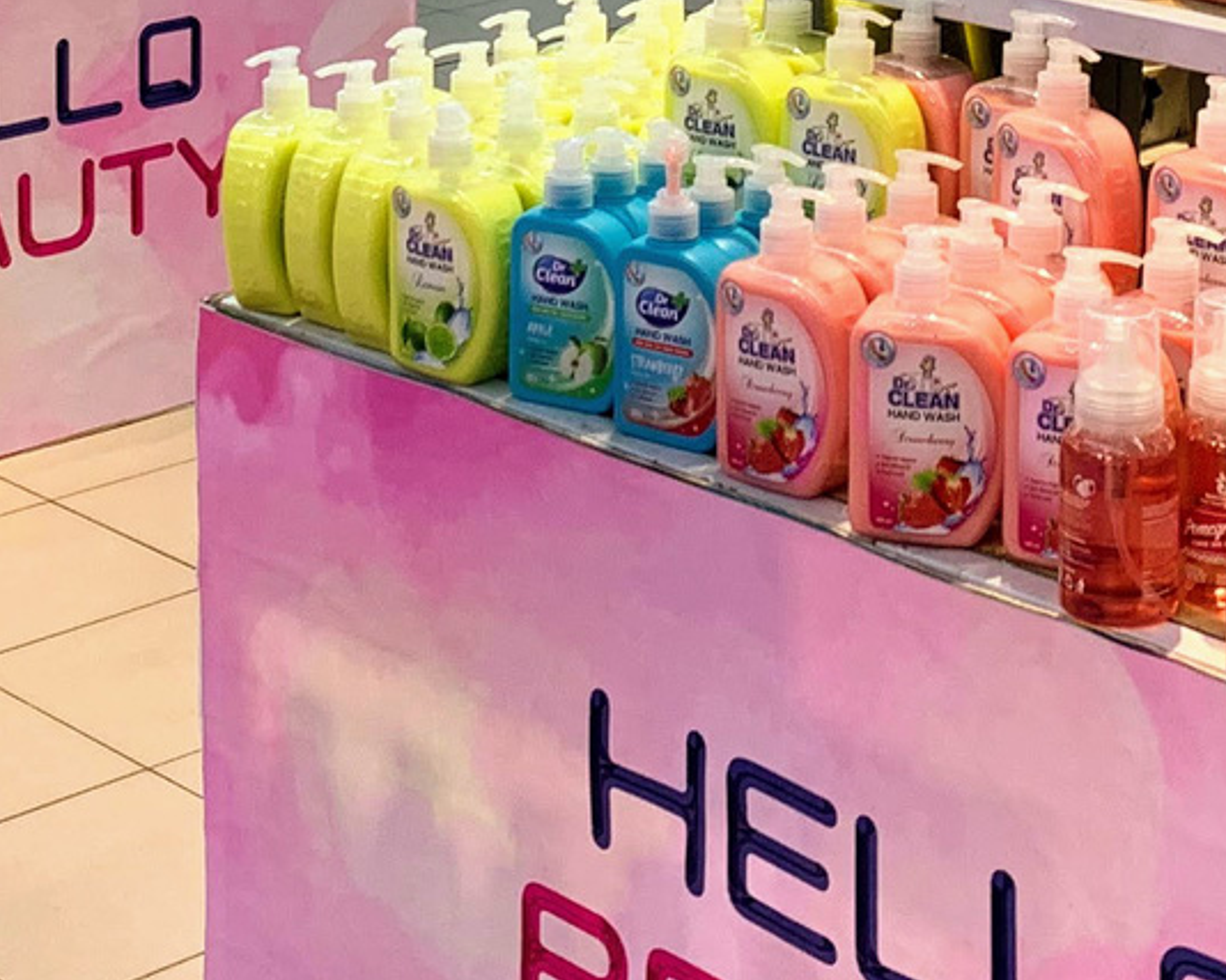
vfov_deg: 15.3
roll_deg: -2.0
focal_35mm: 95
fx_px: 3446
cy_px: -365
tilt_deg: -6.3
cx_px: 604
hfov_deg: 20.2
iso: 40
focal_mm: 4.25
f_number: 1.8
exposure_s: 1/100
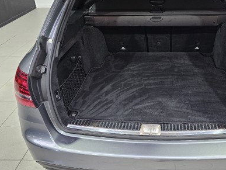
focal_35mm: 38
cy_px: 63
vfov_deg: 37.5
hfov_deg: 48.1
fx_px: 248
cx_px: 151
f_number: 1.7
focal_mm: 6.3
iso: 400
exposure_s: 1/200
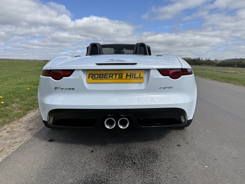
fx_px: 170
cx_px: 122
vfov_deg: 56.8
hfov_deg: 71.6
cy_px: 92
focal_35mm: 24
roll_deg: +0.9
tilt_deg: -8.2
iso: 80
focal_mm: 6.76
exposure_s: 1/5714
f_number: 1.78
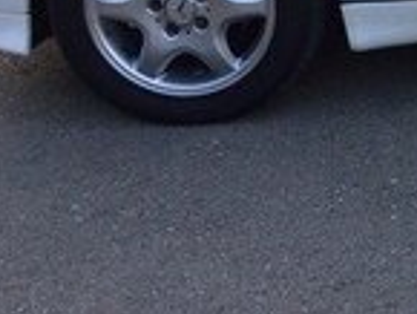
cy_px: -160
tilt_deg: -14.2
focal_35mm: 132
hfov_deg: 13.2
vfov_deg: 10.8
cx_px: 788
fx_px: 1591
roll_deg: +1.3
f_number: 2.2
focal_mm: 4.15
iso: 32
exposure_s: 1/117
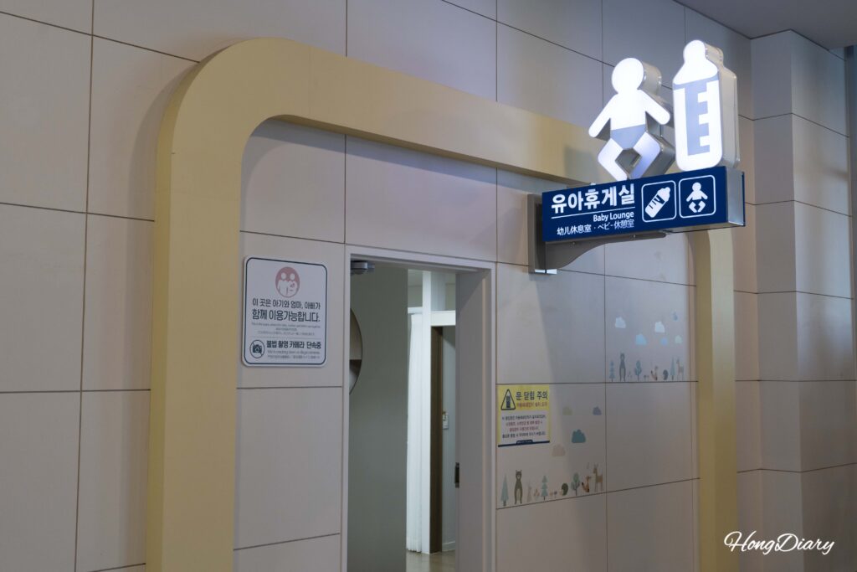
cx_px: 428
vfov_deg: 31.9
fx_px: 1000
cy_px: 286
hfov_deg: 46.4
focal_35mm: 42
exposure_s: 1/160
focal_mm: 42
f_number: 5.6
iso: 1250
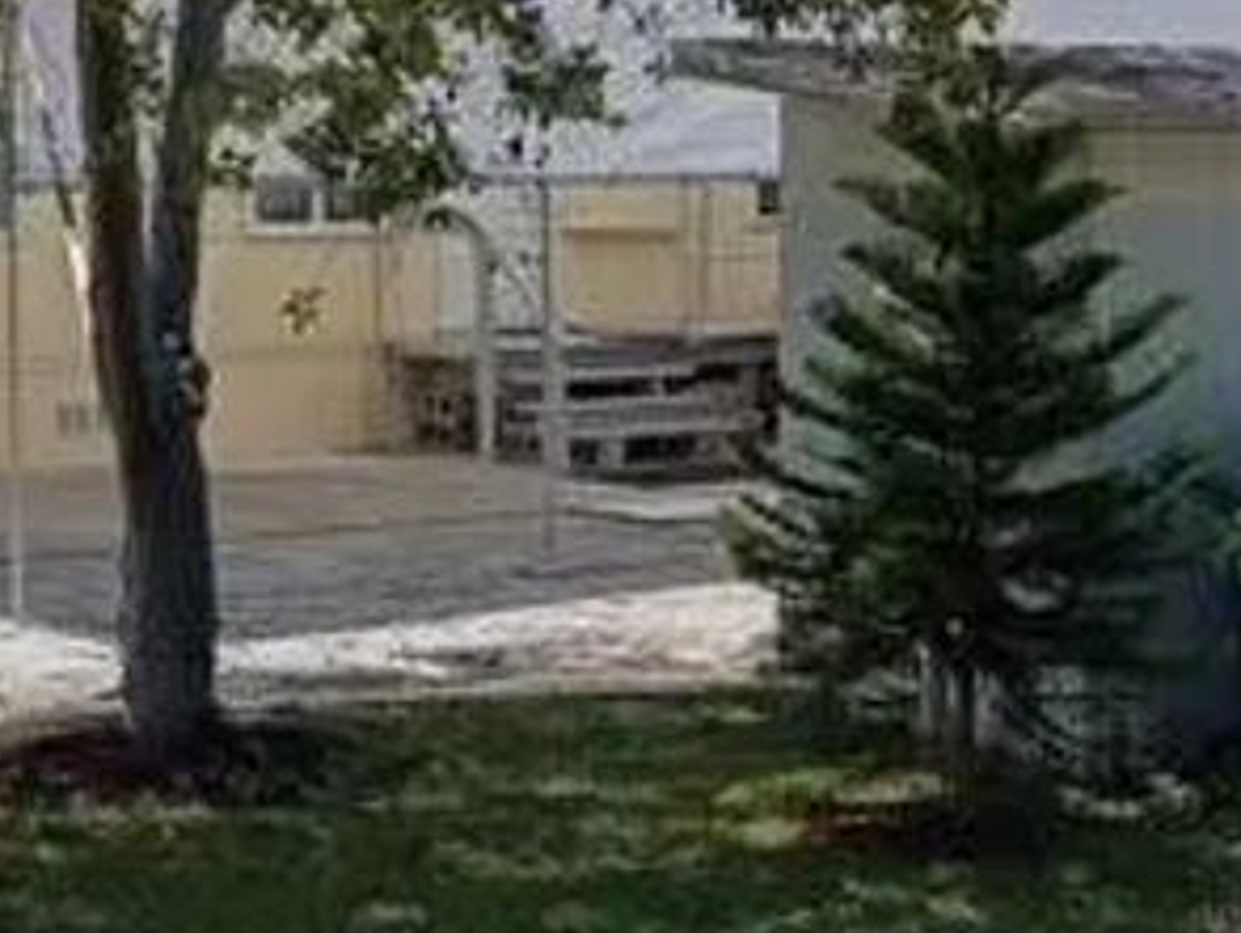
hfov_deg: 19.4
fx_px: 3624
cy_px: 502
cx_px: 540
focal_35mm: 101
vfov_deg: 14.7
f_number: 1.8
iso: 104
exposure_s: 1/2137
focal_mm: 4.27
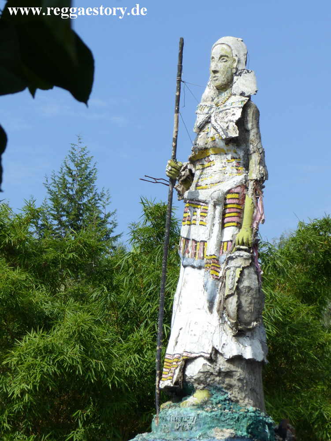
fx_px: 1325
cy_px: 220
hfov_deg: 14.2
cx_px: 166
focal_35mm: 104
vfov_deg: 18.9
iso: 100
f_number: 4
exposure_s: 1/1300
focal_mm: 18.7
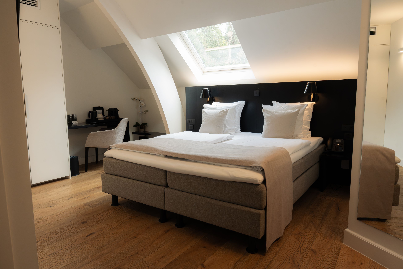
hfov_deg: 73.7
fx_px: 269
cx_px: 202
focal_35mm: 24
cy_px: 134
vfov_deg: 53.1
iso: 3200
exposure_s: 1/125
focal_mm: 24
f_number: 9.5
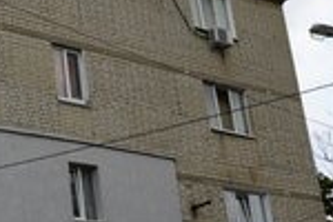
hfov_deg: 16.8
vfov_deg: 11.3
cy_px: -23
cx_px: 22
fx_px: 1110
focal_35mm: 120
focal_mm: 45
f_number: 5
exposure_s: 1/250
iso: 100
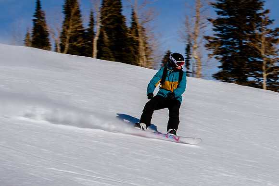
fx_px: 742
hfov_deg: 21.0
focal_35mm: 96
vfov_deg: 14.3
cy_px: 73
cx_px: 230
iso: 160
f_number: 18
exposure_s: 1/200
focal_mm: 38
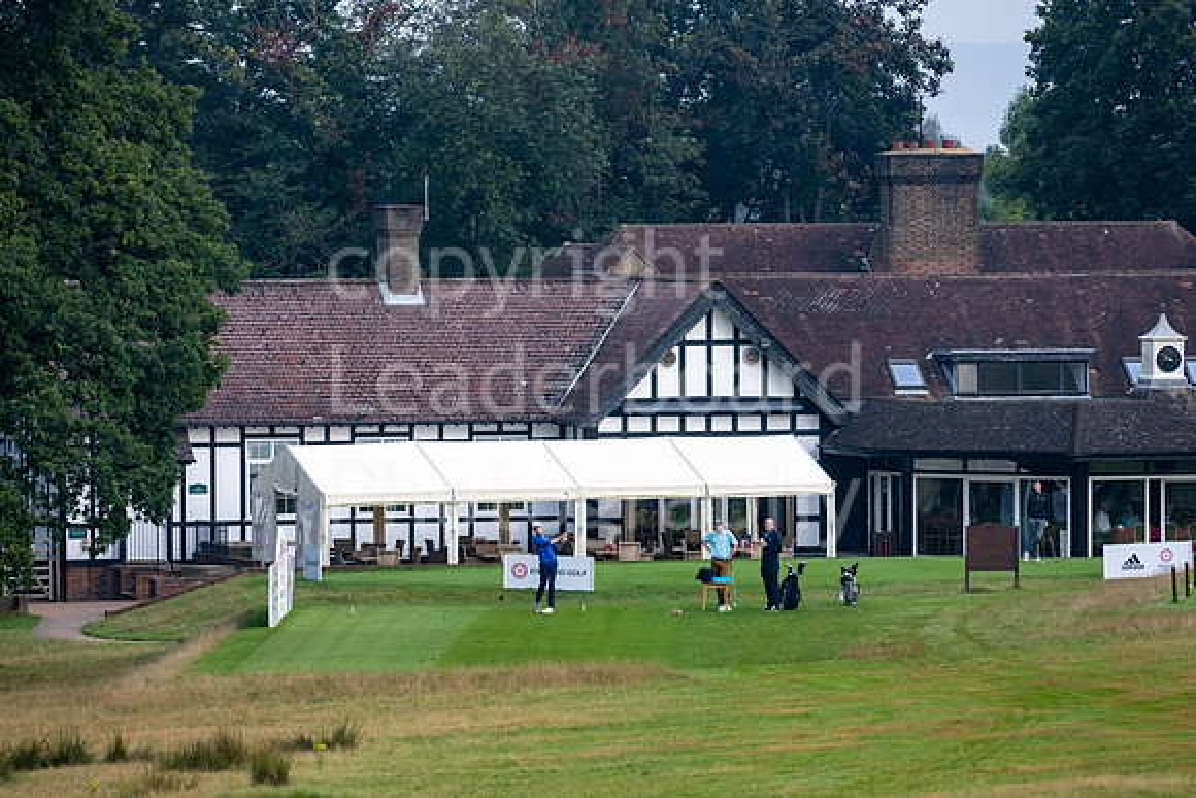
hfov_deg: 6.9
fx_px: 9969
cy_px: 399
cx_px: 598
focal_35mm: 300
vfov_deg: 4.6
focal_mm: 300
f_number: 6.3
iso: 400
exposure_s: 1/500
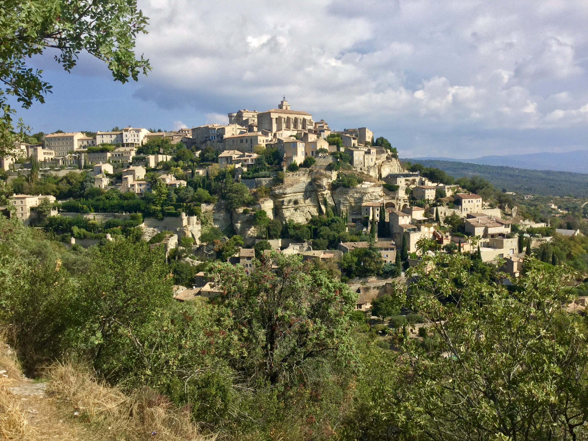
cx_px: 294
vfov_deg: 45.4
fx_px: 527
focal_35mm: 31
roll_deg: +1.2
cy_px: 220
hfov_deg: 58.4
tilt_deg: -6.1
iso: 25
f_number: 2.4
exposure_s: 1/1942
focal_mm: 3.3
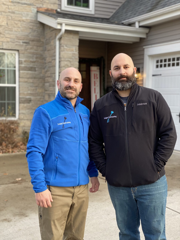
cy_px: 120
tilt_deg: -3.6
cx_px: 90
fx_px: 361
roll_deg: -1.2
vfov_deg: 36.8
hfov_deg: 28.0
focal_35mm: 52
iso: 64
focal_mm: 6
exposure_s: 1/122
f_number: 2
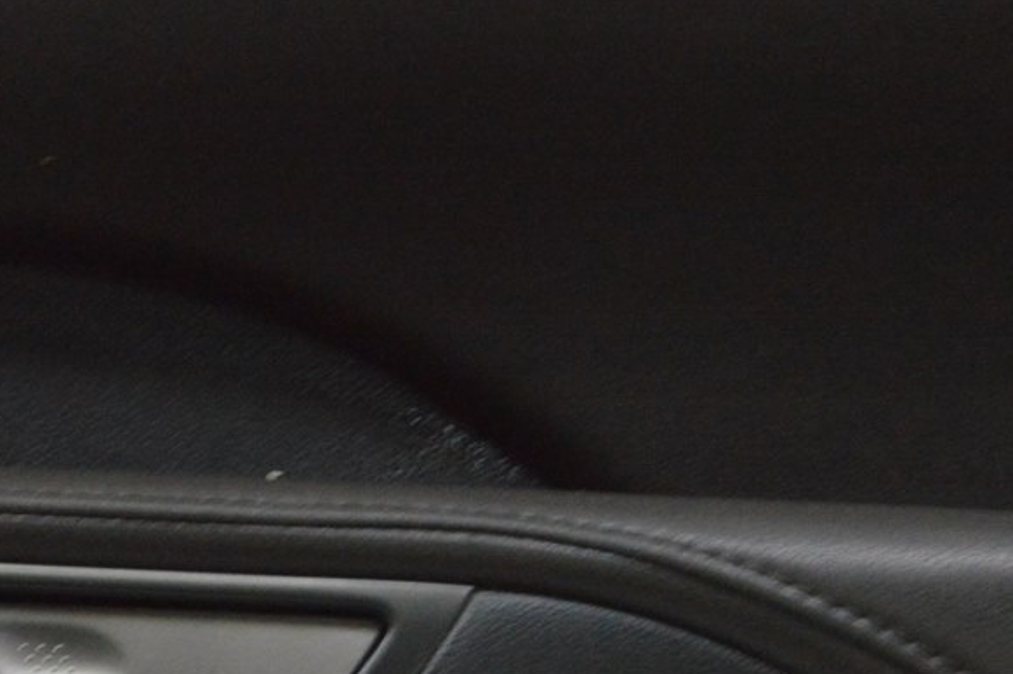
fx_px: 4074
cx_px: 182
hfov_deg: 14.1
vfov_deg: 9.4
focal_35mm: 145
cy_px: 525
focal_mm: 55
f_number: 20
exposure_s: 1/20
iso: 6400
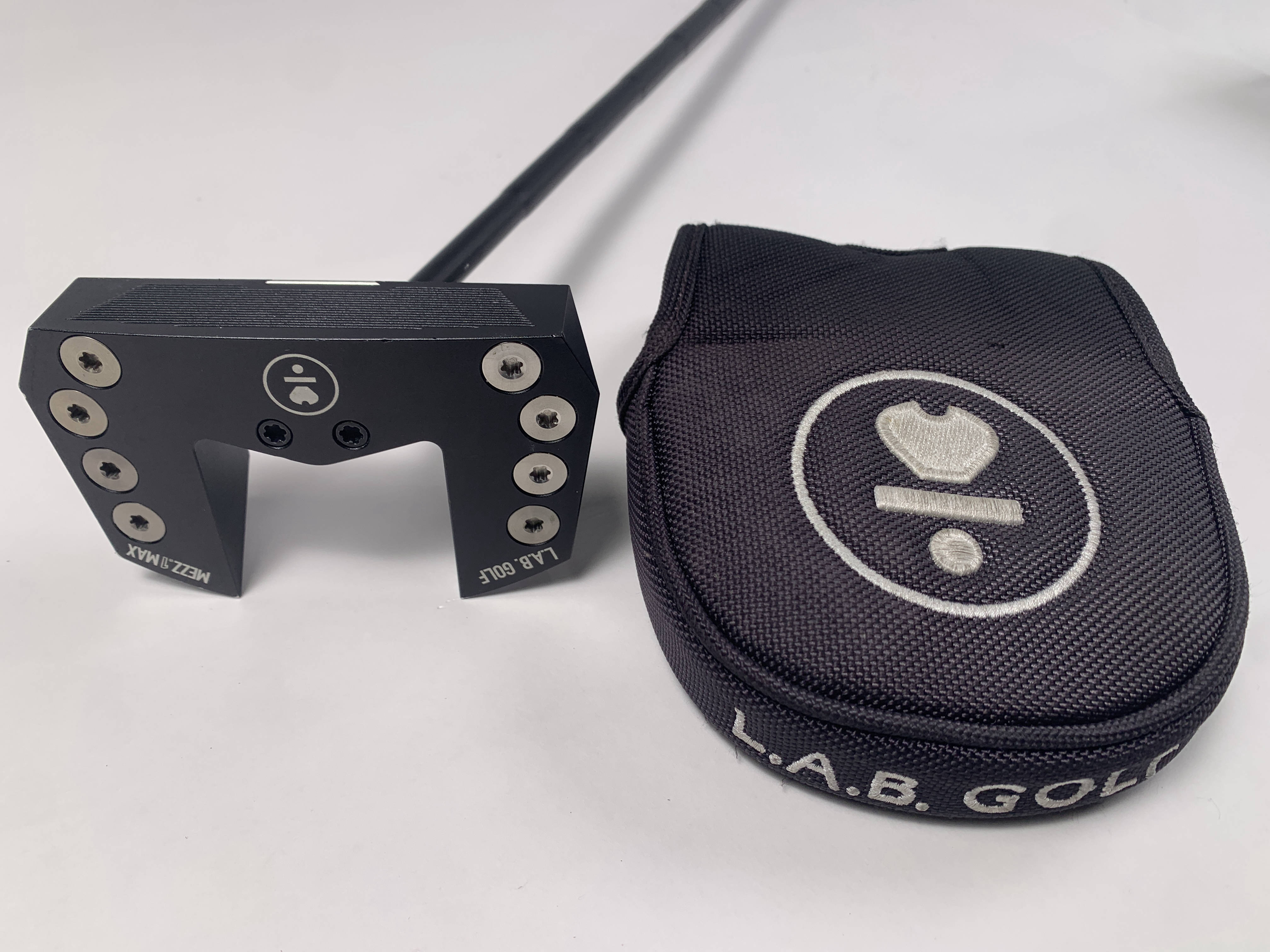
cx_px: 635
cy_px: 476
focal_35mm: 26
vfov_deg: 53.1
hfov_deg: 67.3
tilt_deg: -43.6
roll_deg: -1.1
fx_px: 954
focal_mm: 4.25
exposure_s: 1/222
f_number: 1.8
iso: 25
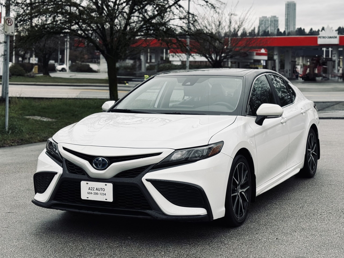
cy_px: 129
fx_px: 477
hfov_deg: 39.7
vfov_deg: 30.3
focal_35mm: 48
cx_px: 172
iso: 64
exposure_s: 1/232
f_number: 1.78
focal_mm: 6.76
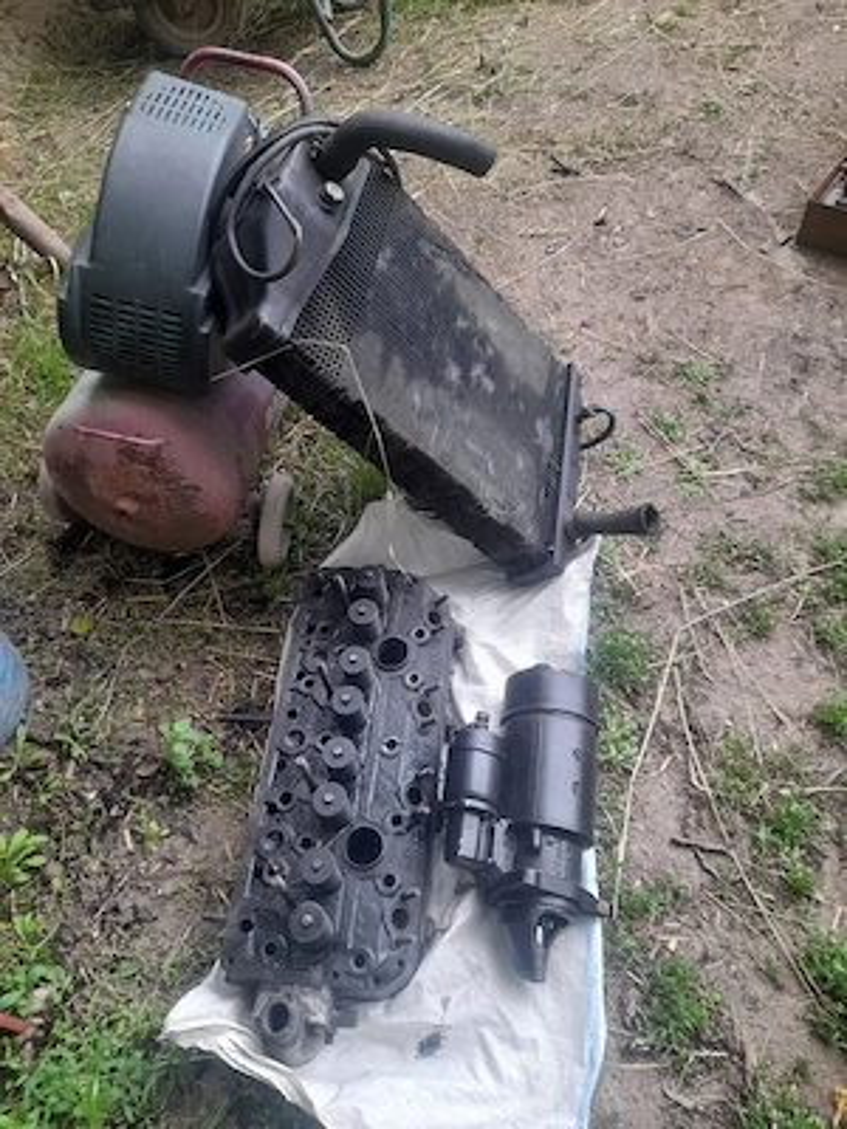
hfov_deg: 54.9
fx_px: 816
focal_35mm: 25
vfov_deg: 69.4
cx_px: 424
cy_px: 564
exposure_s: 1/50
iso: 64
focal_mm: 4.6
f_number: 2
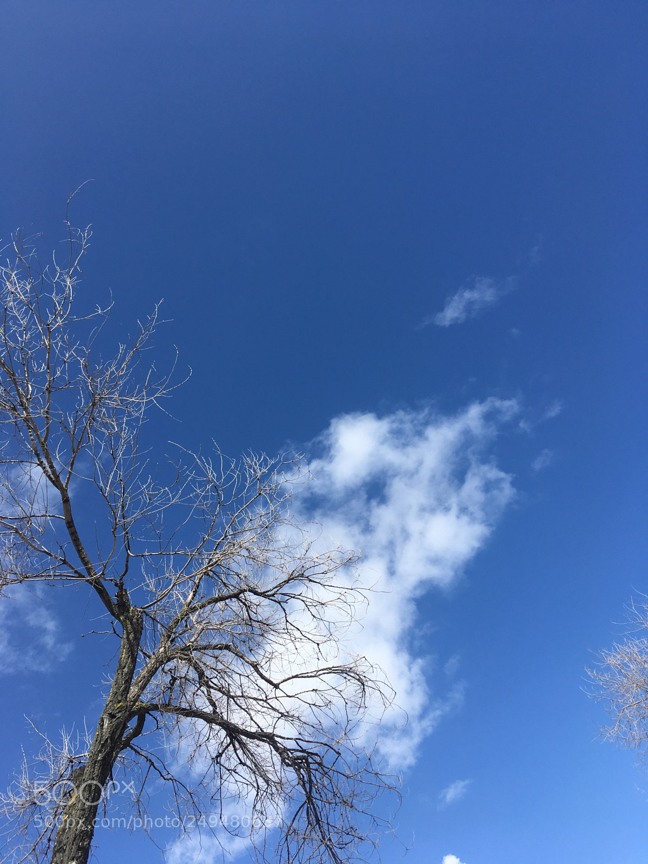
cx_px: 324
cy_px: 432
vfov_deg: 61.7
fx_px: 724
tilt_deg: +52.8
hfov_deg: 48.2
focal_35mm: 29
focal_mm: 4.15
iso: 25
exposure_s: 1/1789
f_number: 2.2
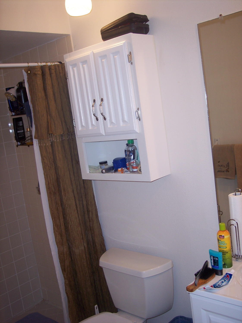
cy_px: 162
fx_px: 364
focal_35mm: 39
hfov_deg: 36.8
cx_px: 121
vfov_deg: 47.9
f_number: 2.8
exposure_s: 1/60
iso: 100
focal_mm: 8
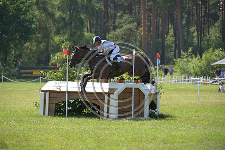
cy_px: 75
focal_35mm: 200
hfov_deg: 10.3
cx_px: 112
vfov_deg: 6.9
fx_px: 1250
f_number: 5
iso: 450
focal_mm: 200
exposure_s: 1/1250
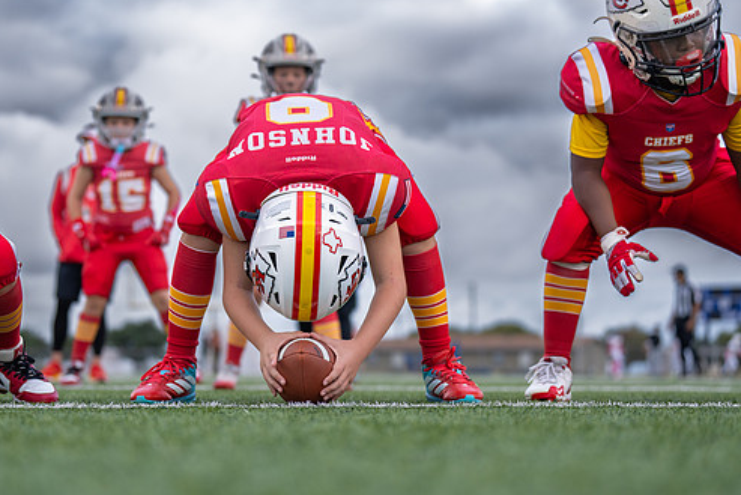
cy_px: 258
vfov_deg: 15.9
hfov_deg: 23.6
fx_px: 1771
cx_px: 311
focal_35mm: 86
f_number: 2.8
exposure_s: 1/1250
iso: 640
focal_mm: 70
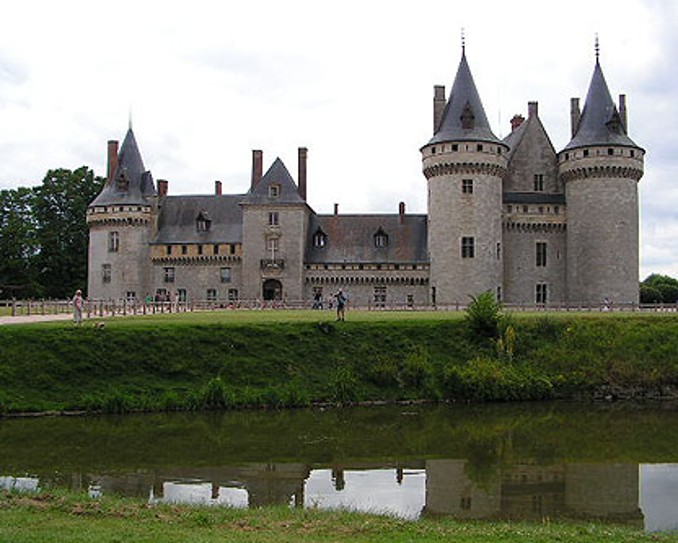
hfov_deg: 47.9
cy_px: 271
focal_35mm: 38
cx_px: 341
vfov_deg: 39.2
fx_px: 763
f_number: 4.8
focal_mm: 6
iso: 64
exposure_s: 1/400
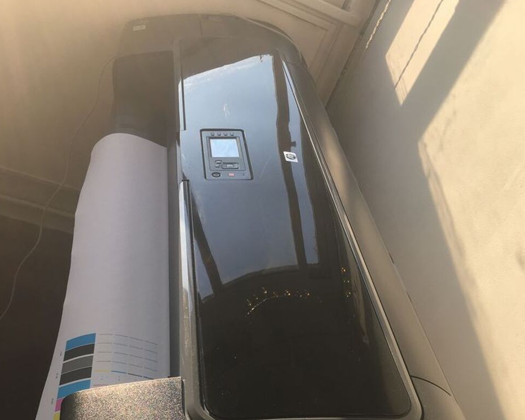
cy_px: 350
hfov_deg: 46.9
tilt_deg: -38.4
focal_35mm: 39
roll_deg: -29.1
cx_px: 265
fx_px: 606
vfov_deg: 36.6
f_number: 2.2
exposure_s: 1/437
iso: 25
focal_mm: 4.15
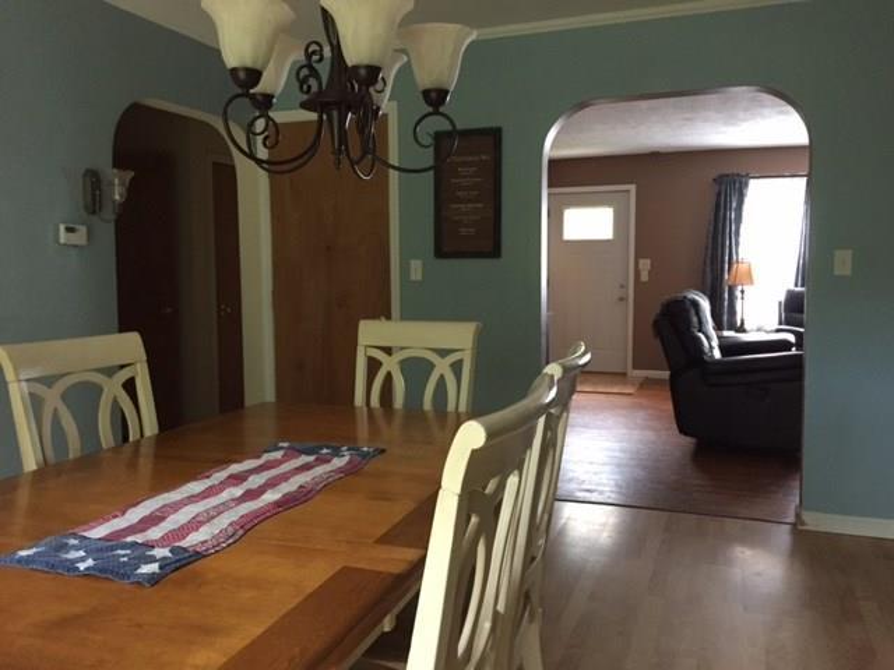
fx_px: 749
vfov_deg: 48.2
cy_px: 335
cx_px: 447
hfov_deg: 61.7
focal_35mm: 29
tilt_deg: -4.7
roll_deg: -1.6
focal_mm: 4.15
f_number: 2.2
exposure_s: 1/24
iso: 250
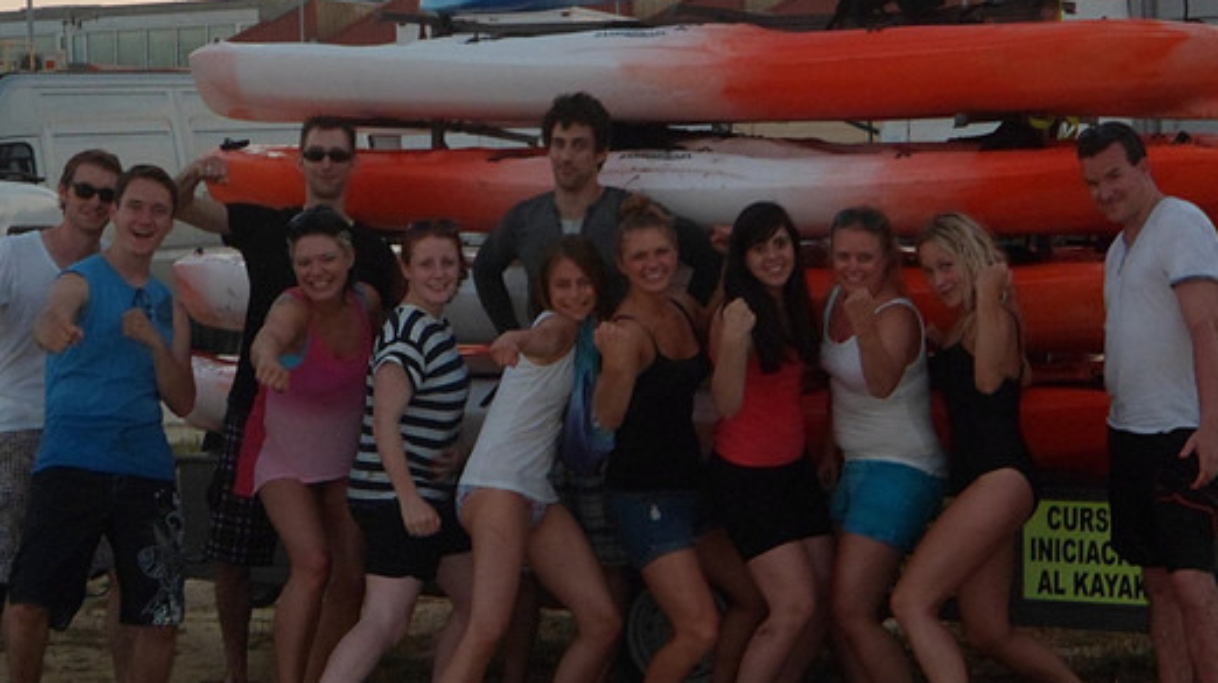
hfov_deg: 24.7
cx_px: 663
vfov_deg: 14.0
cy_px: 325
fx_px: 2776
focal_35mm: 86
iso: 320
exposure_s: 1/60
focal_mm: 13.2
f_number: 5.8
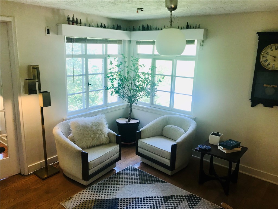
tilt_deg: -12.2
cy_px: 104
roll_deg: -1.4
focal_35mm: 28
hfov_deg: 63.4
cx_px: 139
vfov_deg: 49.7
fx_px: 225
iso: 25
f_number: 1.8
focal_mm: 3.99
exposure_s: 1/60
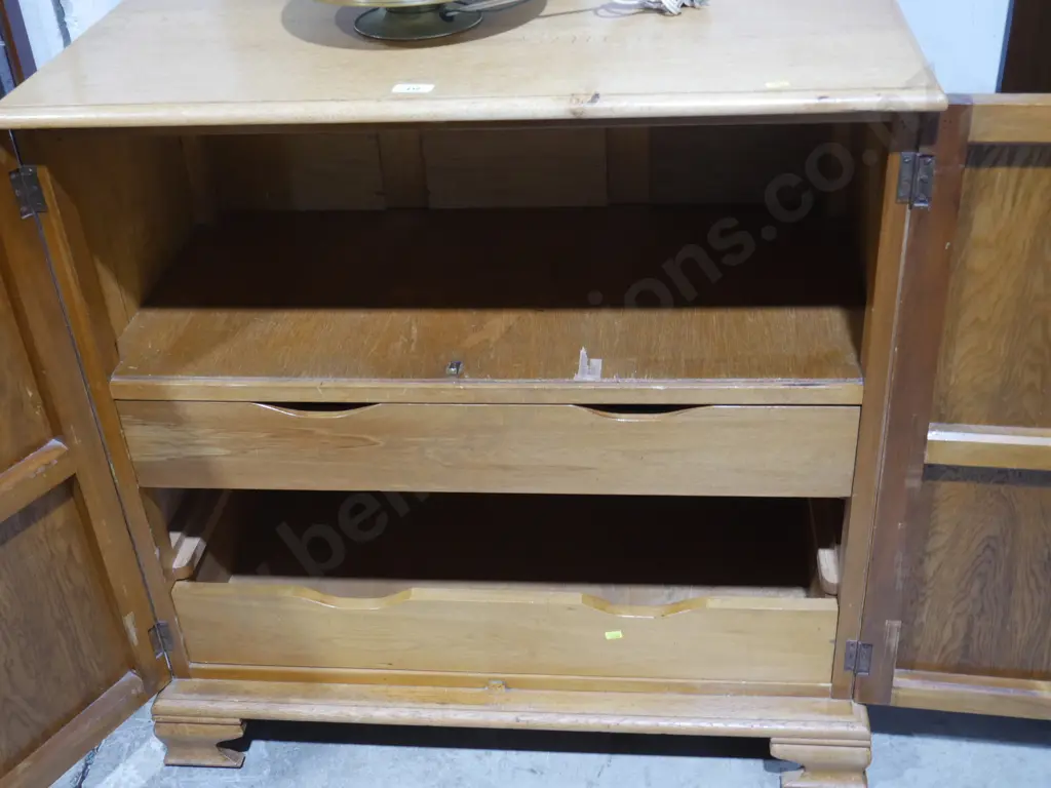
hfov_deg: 44.8
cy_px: 394
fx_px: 1275
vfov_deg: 34.3
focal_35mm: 42
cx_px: 526
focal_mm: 21
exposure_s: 1/60
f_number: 4.6
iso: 1000
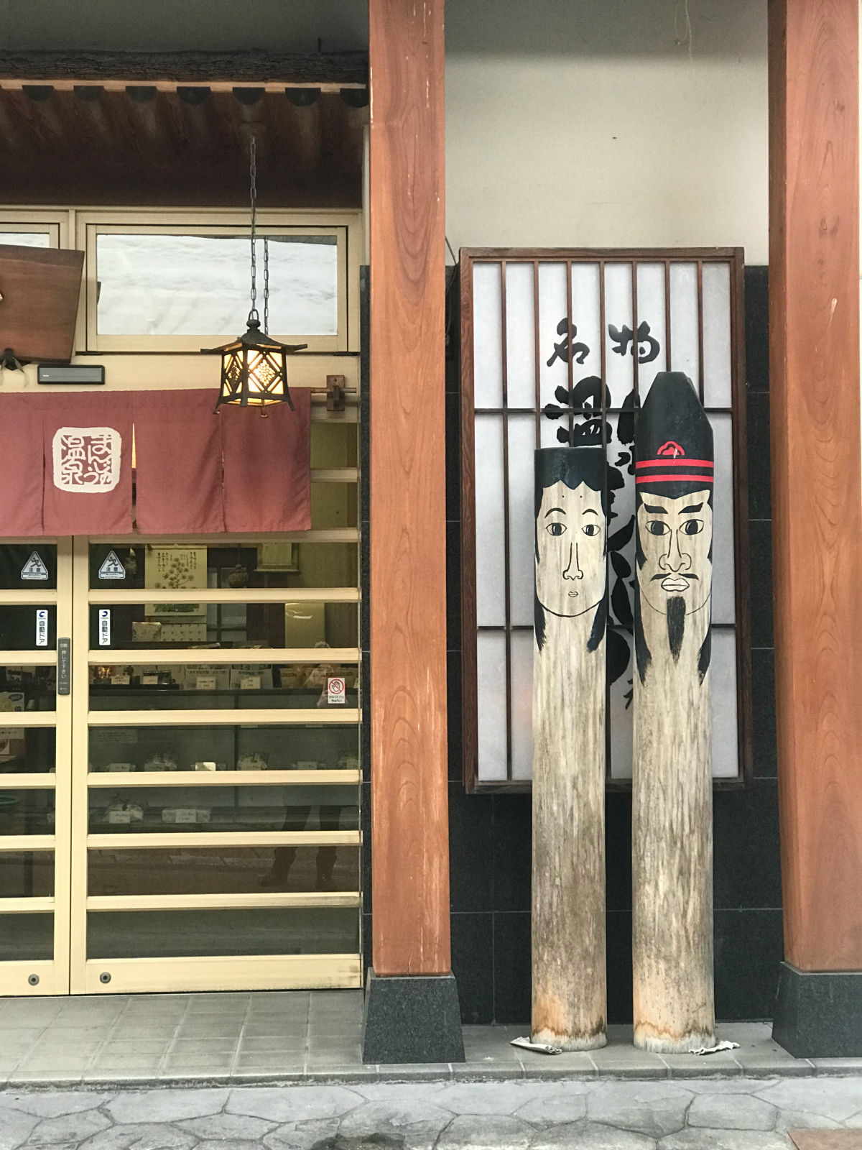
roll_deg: +0.8
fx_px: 1893
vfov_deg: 33.8
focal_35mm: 57
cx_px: 431
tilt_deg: +2.9
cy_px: 575
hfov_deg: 25.7
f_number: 2.8
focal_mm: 6.6
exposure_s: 1/60
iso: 100
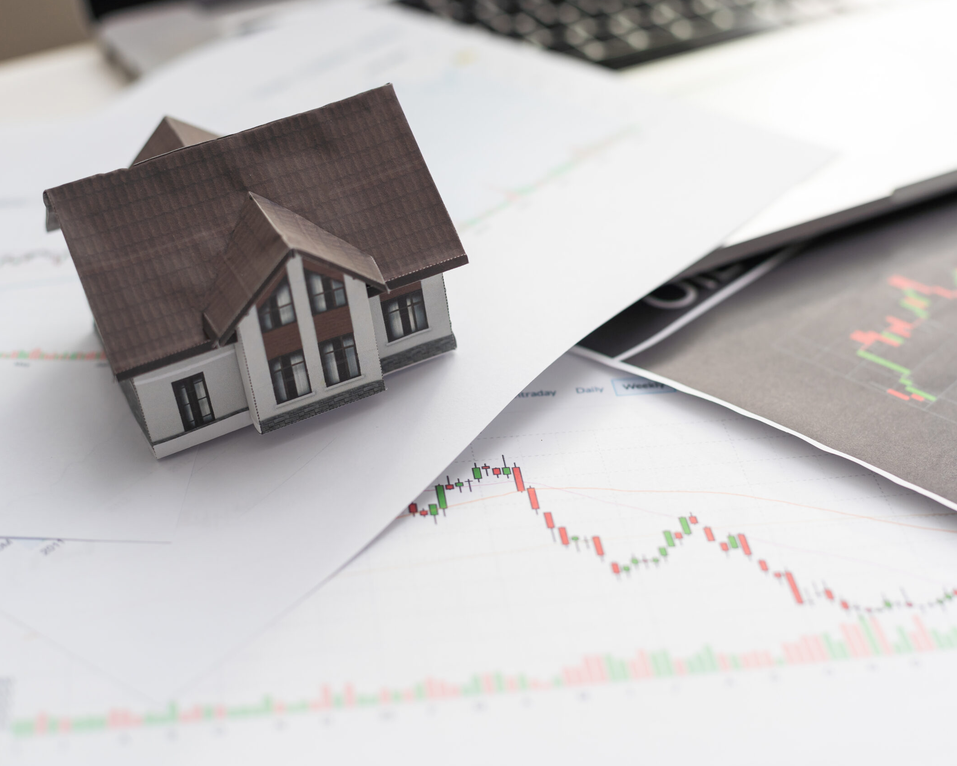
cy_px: 381
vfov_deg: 26.7
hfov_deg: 33.0
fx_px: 1614
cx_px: 558
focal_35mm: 57
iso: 100
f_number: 3.2
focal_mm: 50
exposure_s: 1/100
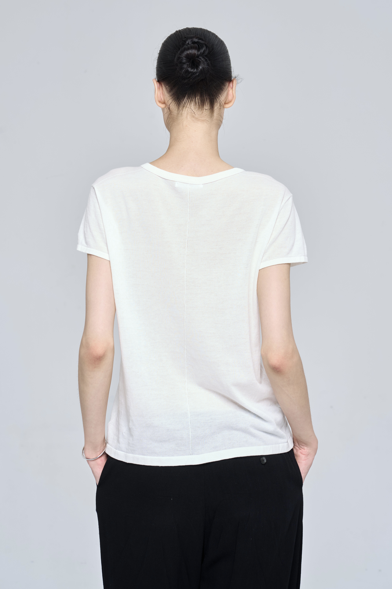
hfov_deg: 16.1
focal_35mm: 85
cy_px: 294
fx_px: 1388
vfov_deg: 23.9
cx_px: 196
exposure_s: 1/125
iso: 200
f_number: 8
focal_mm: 85
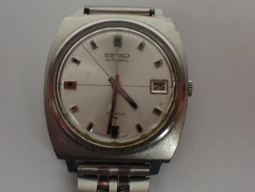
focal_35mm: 54
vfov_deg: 27.0
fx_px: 398
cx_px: 128
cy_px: 96
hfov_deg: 35.5
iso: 800
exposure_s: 1/160
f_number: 3.3
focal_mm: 9.65
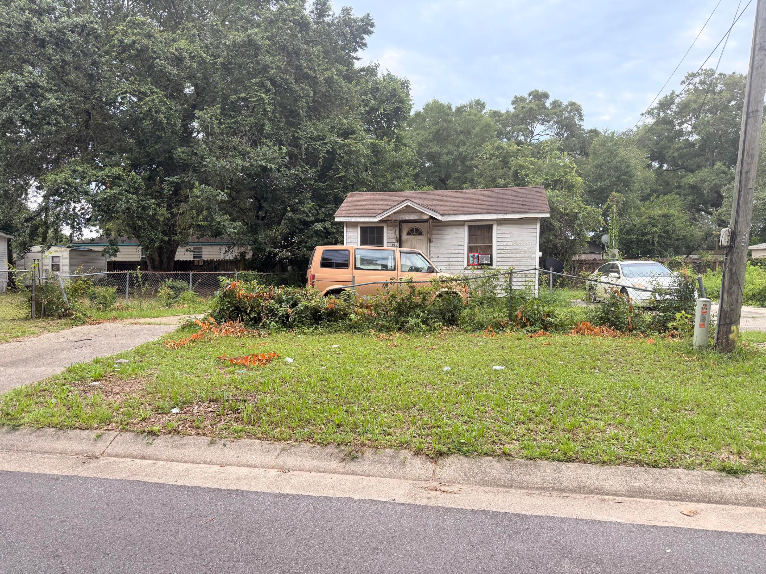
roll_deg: -0.1
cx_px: 383
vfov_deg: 56.8
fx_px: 531
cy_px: 287
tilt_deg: -1.2
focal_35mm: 24
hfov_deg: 71.6
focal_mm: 6.76
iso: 100
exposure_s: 1/1075
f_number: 1.78
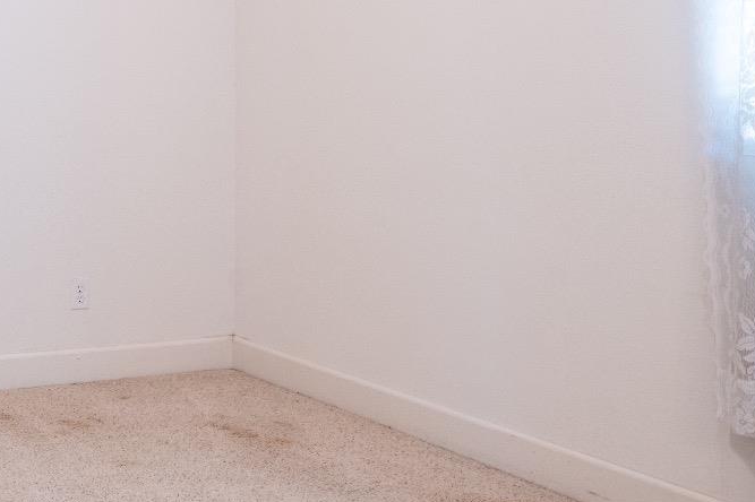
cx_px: -83
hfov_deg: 32.3
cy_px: 40
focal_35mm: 54
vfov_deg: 24.2
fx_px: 1132
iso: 200
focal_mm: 16
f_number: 9
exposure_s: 1/4
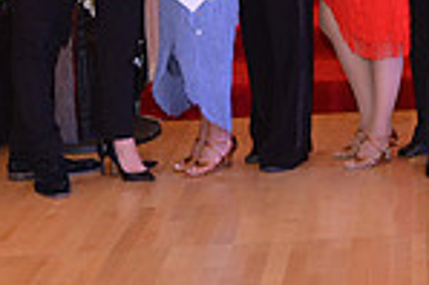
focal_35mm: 148
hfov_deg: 13.4
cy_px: -119
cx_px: 553
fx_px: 1762
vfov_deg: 9.1
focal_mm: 38
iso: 1600
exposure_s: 1/250
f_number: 5
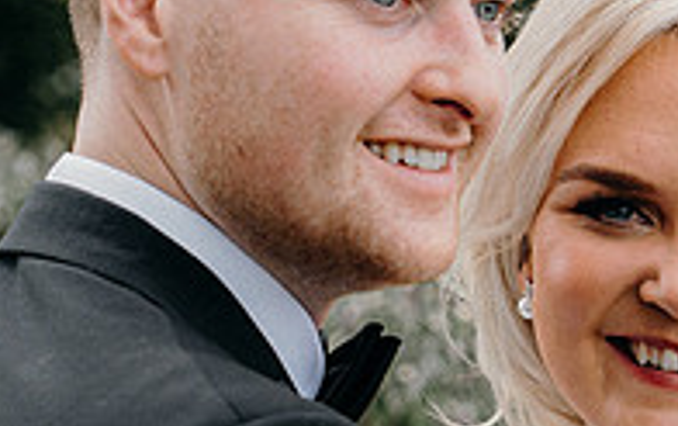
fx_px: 4347
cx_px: 419
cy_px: 407
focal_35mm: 235
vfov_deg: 5.6
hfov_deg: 8.9
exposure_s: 1/250
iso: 200
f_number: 3.5
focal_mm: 52
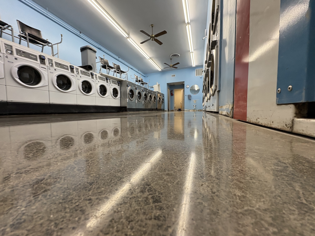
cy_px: 118
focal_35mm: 14
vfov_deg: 85.7
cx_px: 158
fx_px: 127
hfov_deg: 102.1
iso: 160
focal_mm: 2.22
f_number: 2.2
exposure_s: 1/120
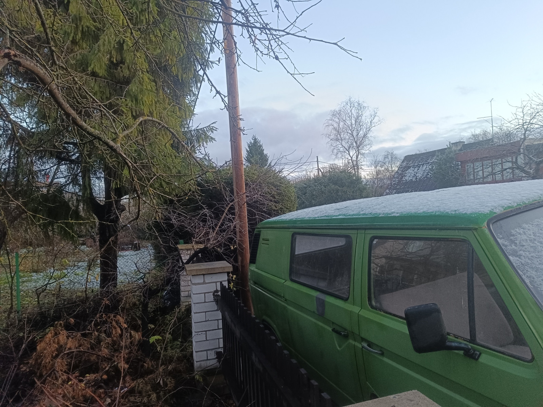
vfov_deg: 56.8
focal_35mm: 24
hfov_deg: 71.6
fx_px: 376
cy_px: 204
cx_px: 272
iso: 469
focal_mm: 5.59
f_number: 1.88
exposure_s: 1/101
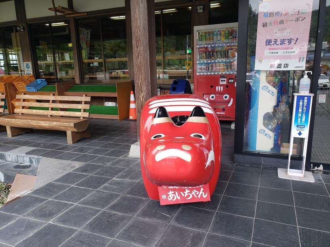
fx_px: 248
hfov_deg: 67.3
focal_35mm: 26
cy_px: 124
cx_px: 165
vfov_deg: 53.1
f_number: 2.4
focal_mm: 4.3
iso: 64
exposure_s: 1/100
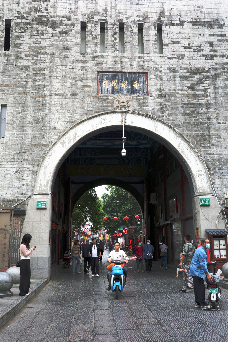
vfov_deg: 48.5
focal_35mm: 40
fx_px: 380
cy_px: 171
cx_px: 114
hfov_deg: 33.4
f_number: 3.5
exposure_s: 1/160
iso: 200
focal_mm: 26
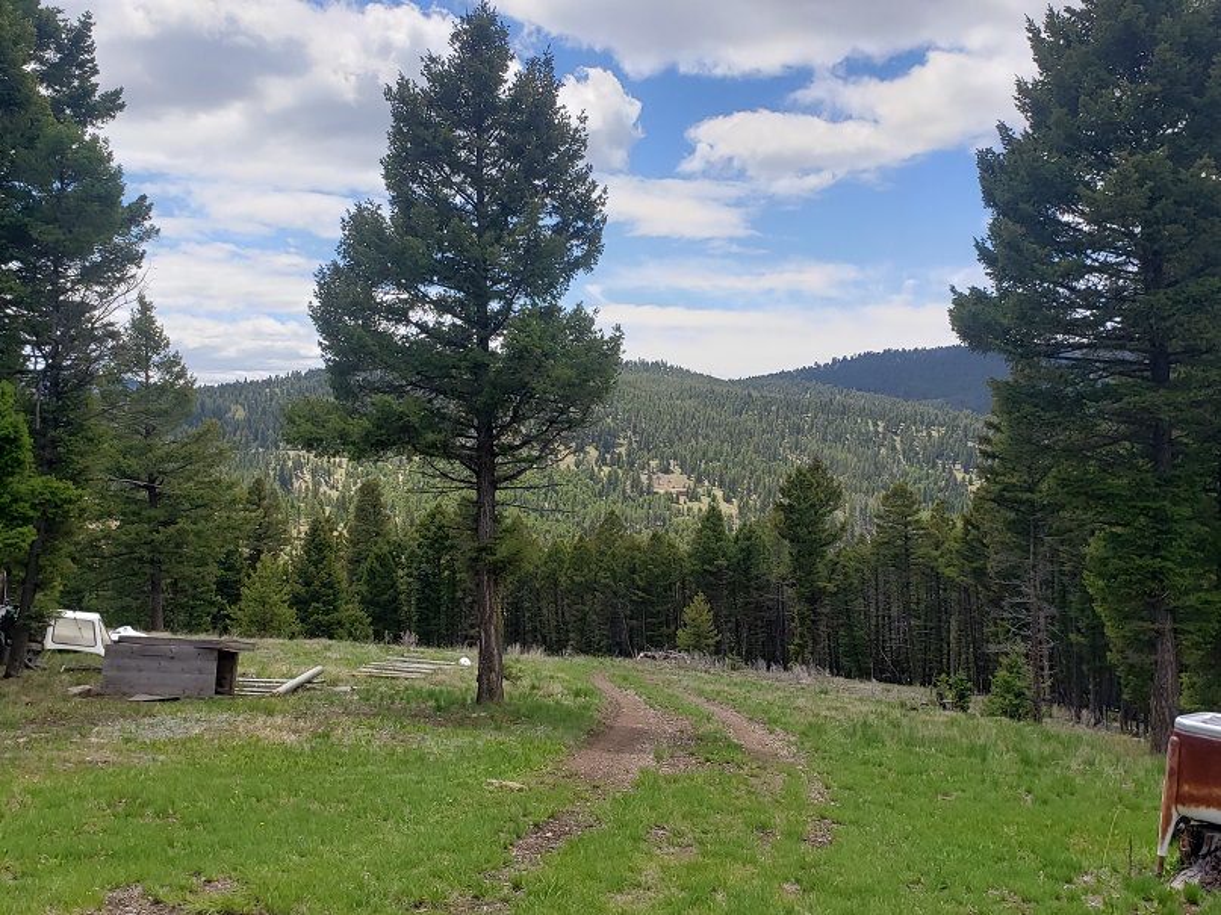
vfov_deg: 53.1
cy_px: 458
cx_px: 610
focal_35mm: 26
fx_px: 917
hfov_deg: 67.3
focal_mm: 4.3
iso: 50
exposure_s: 1/1654
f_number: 2.4
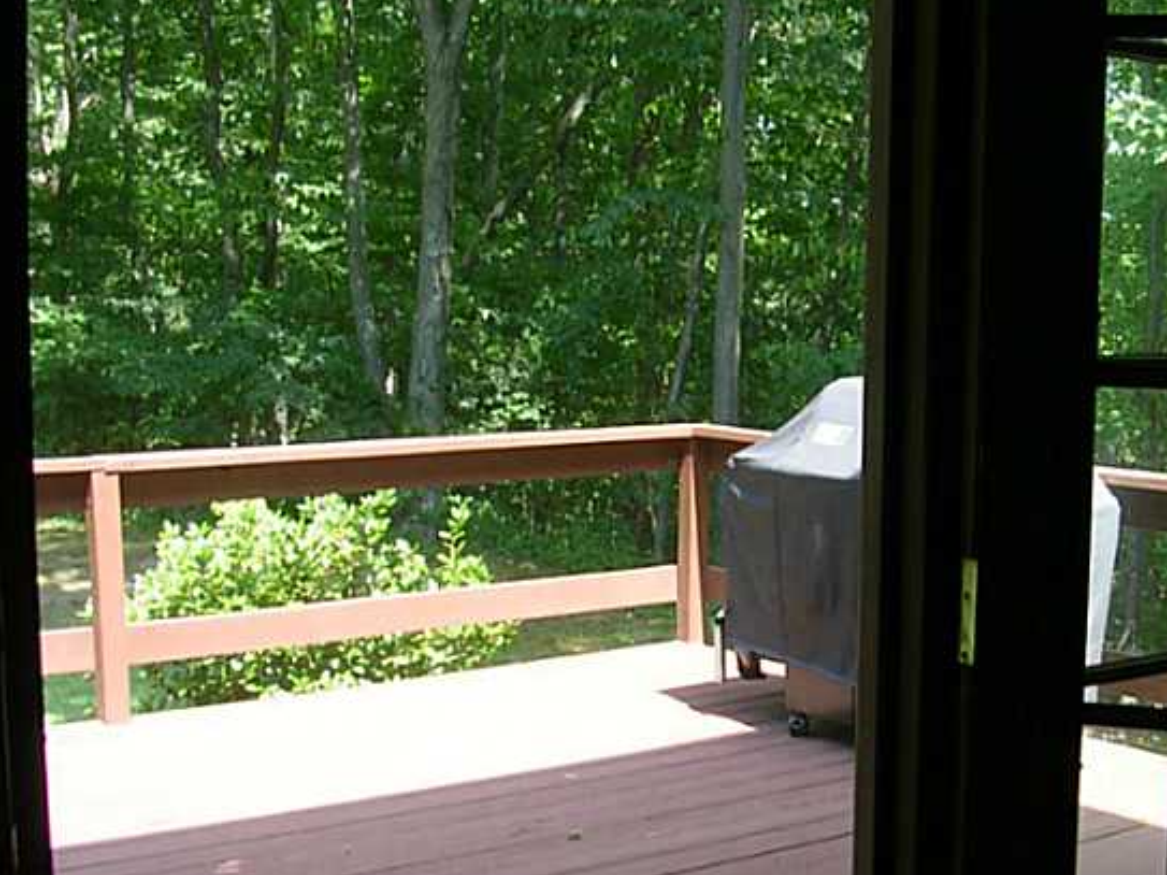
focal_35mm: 56
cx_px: 840
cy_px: 488
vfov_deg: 26.1
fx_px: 1887
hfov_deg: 33.8
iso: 50
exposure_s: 1/56.4
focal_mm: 5.8
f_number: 2.8
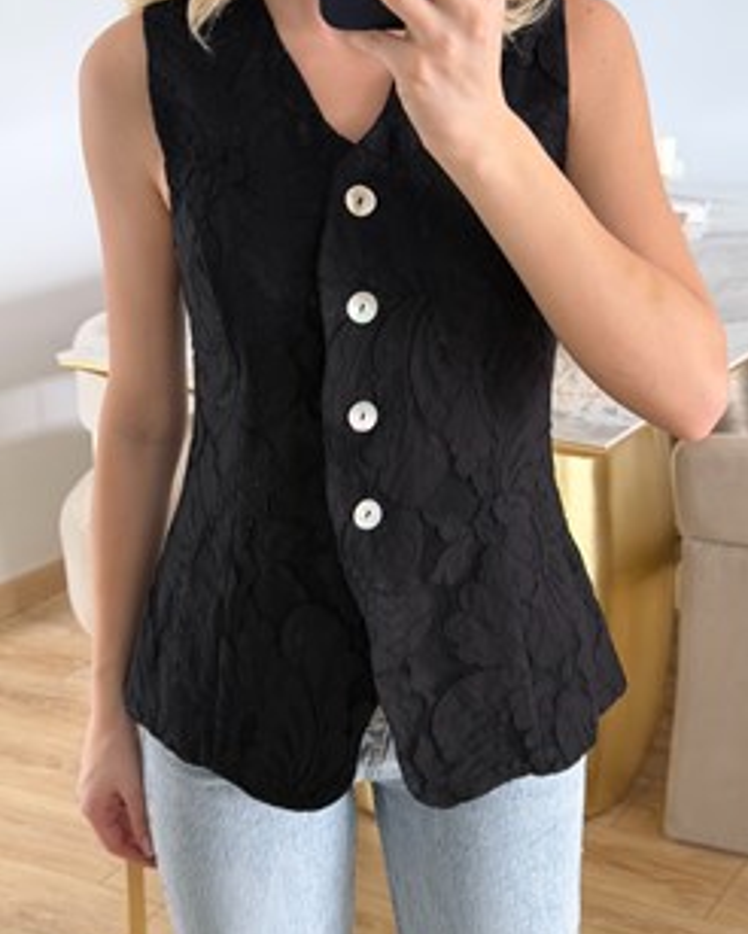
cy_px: 511
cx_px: 404
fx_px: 1686
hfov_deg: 25.0
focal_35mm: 61
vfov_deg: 30.9
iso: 250
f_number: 1.78
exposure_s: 1/54
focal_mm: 6.76
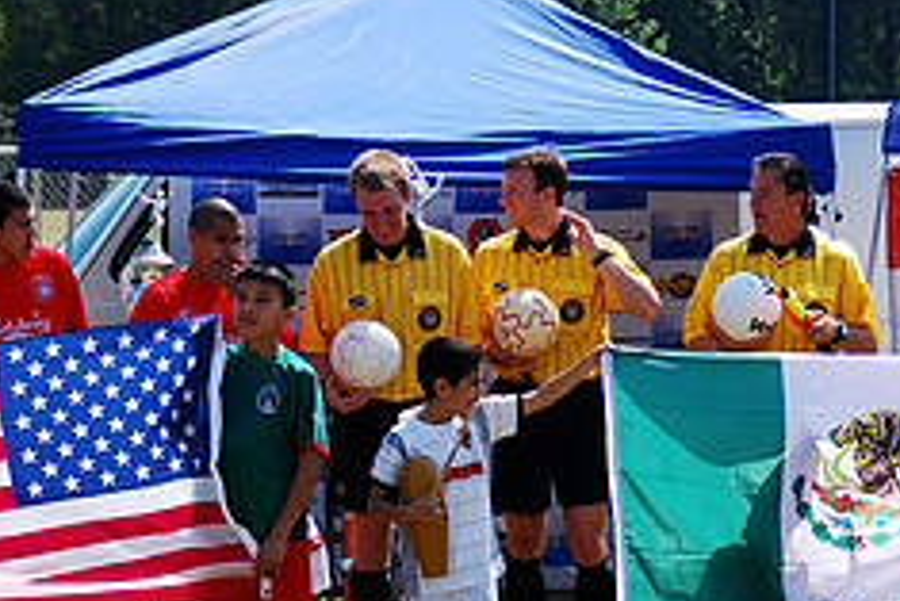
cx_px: 540
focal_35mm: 240
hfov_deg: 8.6
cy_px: 536
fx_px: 6009
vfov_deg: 5.7
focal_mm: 65
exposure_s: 1/320
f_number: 5
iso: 100
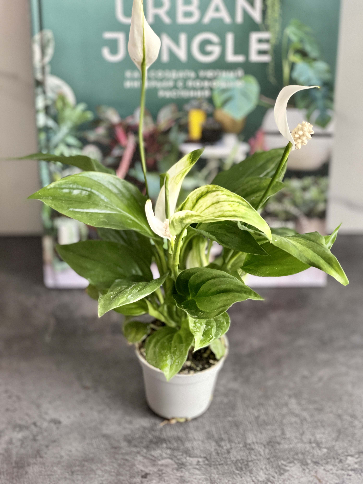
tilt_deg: -32.8
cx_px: 182
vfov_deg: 30.3
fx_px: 895
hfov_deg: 22.9
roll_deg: +0.4
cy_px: 242
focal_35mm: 64
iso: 250
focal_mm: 7.5
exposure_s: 1/40
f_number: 2.2
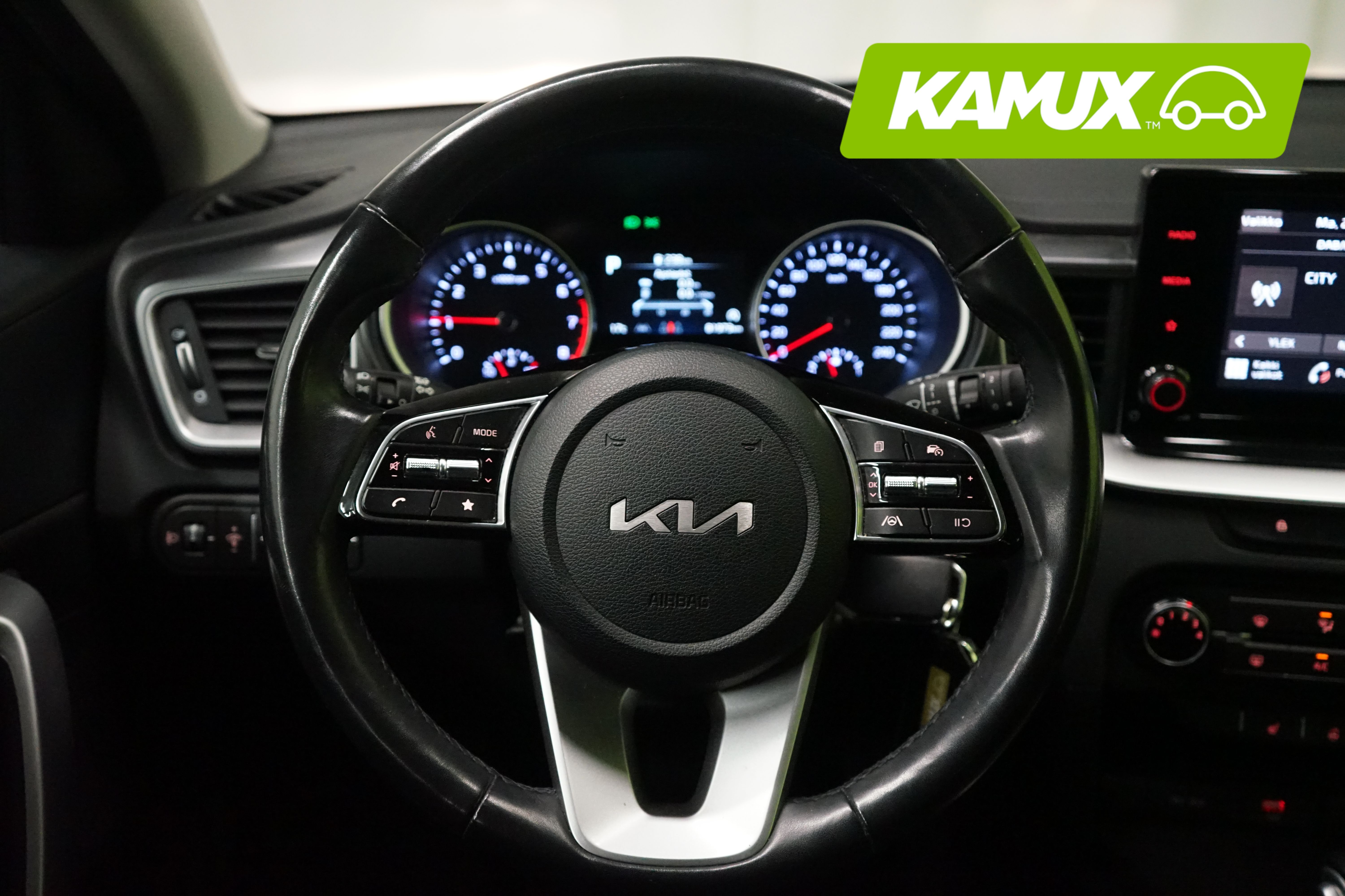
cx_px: 672
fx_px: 1308
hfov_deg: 54.4
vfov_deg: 37.9
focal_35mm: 35
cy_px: 448
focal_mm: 35
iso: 6400
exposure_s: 1/100
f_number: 4
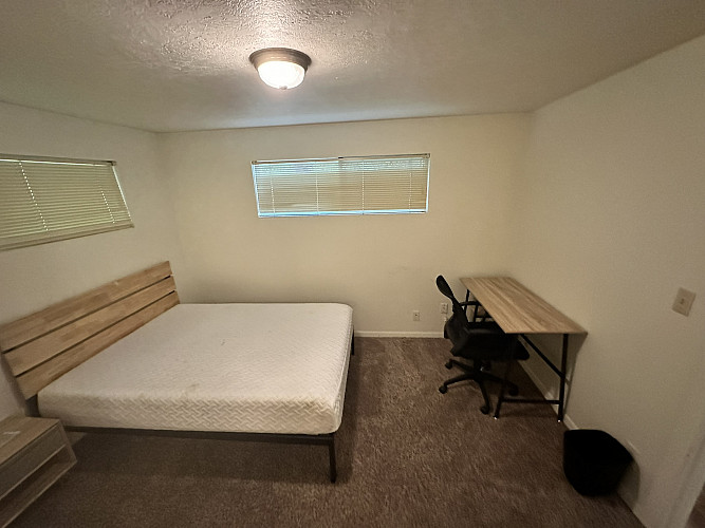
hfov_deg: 102.1
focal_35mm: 14
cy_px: 264
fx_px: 285
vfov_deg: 85.7
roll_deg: +1.2
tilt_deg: -15.2
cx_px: 352
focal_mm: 2.22
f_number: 2.2
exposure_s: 1/60
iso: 1250
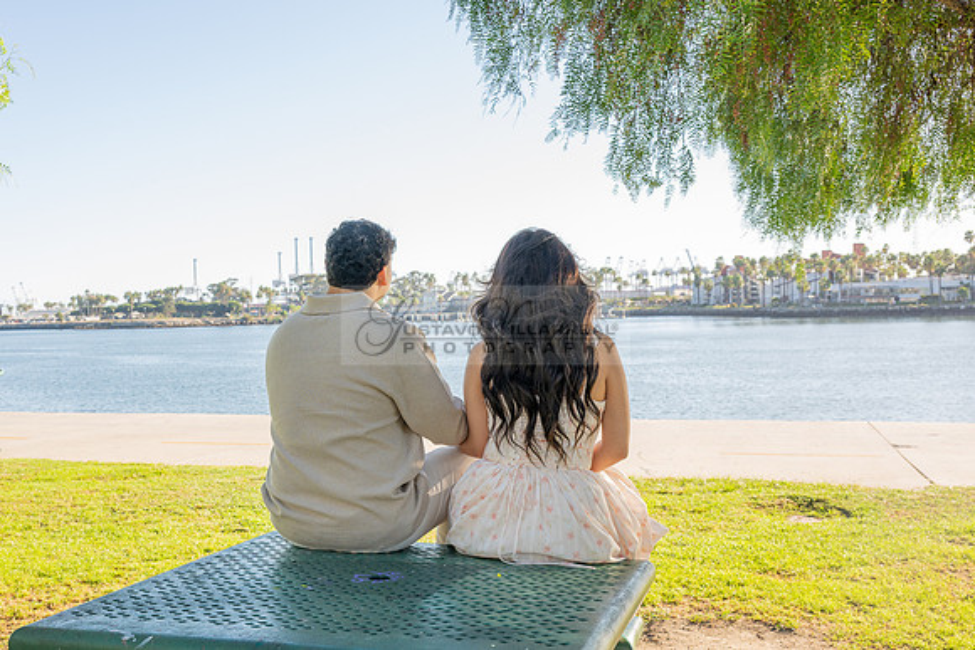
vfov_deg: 35.6
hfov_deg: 51.3
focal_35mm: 37
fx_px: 1010
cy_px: 379
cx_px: 407
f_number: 6.3
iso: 200
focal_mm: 32
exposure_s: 1/200
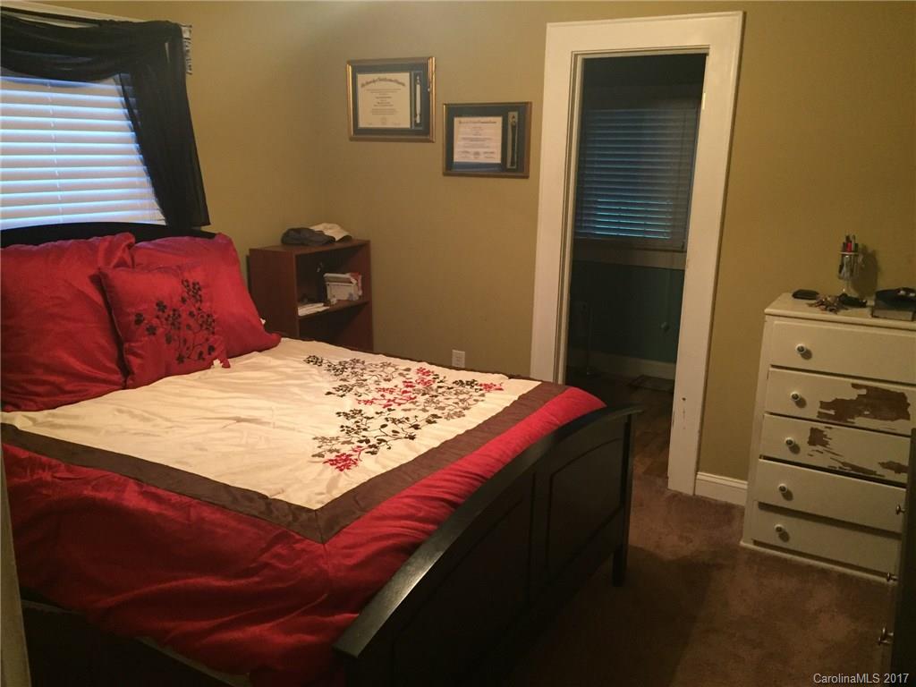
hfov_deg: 61.7
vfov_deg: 48.2
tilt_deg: -12.8
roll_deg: -1.8
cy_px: 344
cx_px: 458
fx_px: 767
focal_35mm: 29
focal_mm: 4.15
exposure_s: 1/30
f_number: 2.2
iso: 200
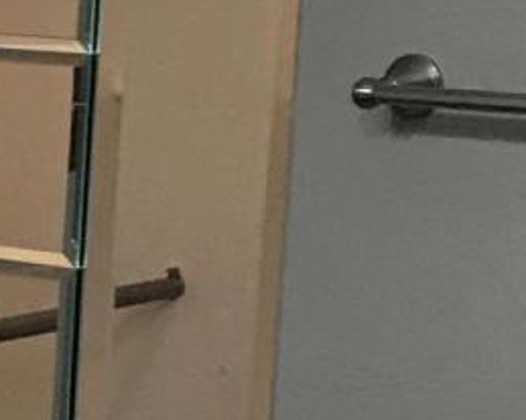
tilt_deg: -13.7
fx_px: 3284
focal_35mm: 211
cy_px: 609
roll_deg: -0.4
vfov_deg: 7.2
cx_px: -745
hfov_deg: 8.4
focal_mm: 3.99
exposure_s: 1/24
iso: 40
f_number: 1.8
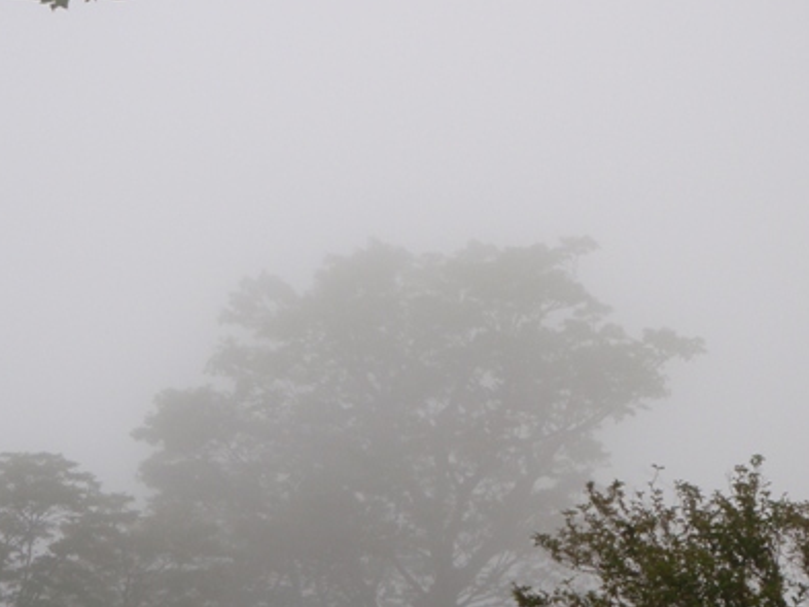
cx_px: 393
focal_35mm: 87
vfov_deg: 16.9
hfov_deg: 22.5
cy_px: 412
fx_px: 2034
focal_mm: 10.34
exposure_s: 1/200
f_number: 5
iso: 64
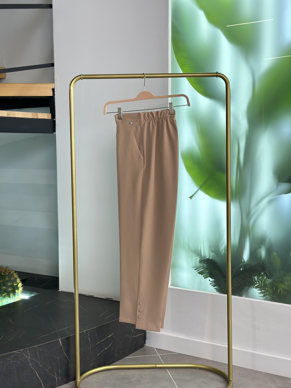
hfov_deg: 30.3
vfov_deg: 39.7
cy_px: 194
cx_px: 146
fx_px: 538
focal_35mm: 48
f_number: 1.78
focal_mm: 6.86
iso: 80
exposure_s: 1/229
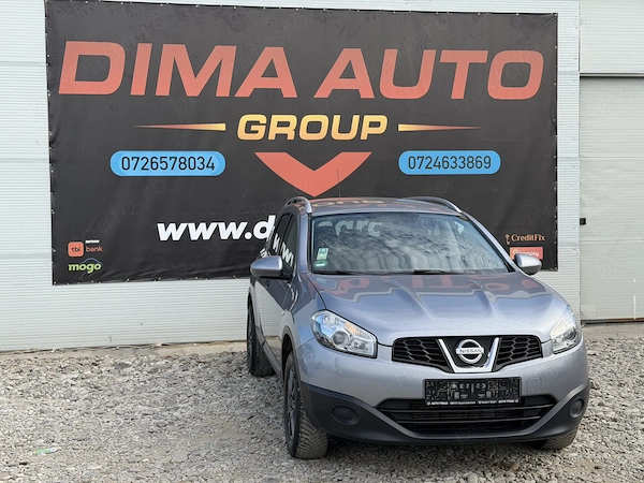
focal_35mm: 48
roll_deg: +0.3
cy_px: 242
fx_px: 893
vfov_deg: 30.3
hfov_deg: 39.7
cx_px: 322
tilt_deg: -0.1
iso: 80
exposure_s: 1/1642
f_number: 1.78
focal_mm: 6.76
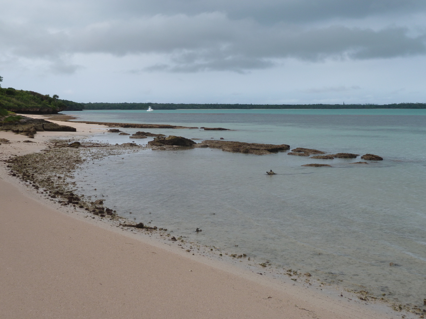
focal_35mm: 55
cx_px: 213
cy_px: 160
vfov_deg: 26.6
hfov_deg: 34.9
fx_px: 677
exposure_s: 1/400
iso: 80
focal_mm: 9.1
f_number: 3.9
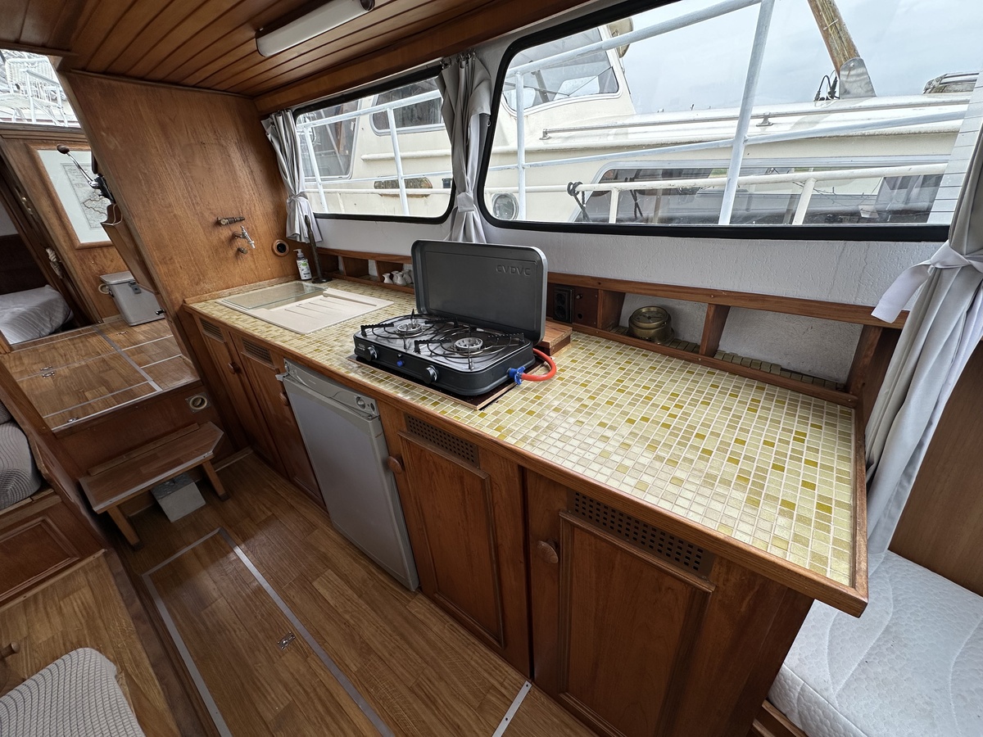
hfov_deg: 102.1
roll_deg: +2.7
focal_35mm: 14
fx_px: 398
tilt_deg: -26.2
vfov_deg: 85.7
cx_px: 492
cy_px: 368
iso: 40
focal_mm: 2.22
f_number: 2.2
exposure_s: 1/567
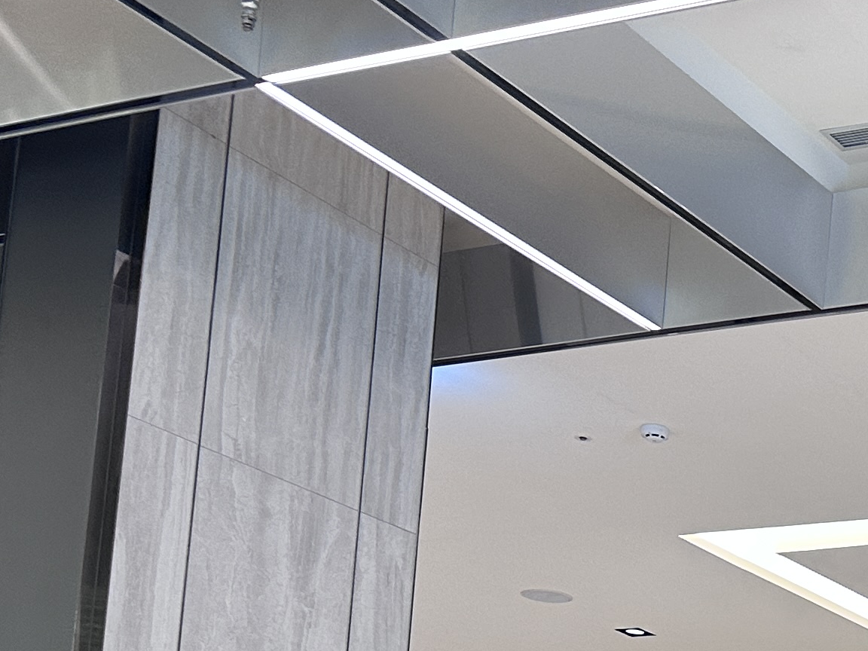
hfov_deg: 19.4
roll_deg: -1.5
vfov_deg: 16.3
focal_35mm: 84
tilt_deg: +9.6
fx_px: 2106
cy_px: 913
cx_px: 1410
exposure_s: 1/120
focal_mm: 6.86
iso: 160
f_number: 1.78
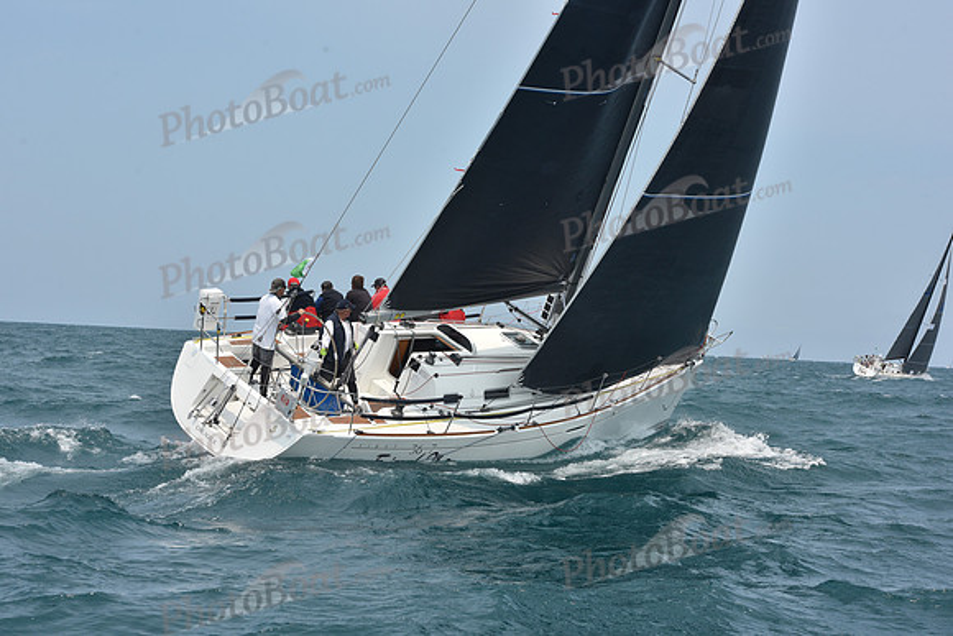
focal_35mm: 82
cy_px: 318
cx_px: 476
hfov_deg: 24.8
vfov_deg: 16.7
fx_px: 2171
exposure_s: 1/800
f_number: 10
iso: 250
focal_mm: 82
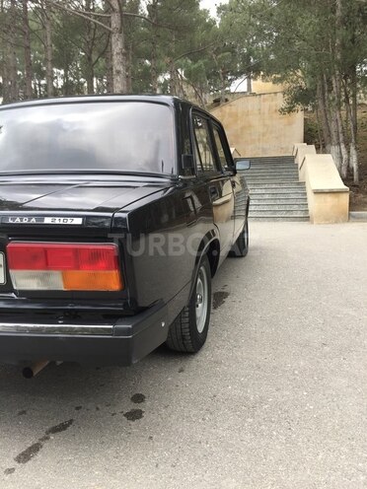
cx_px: 184
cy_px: 244
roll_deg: +0.2
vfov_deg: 61.7
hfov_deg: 48.2
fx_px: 410
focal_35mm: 29
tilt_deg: -2.1
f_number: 2.2
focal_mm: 4.15
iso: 32
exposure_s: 1/151
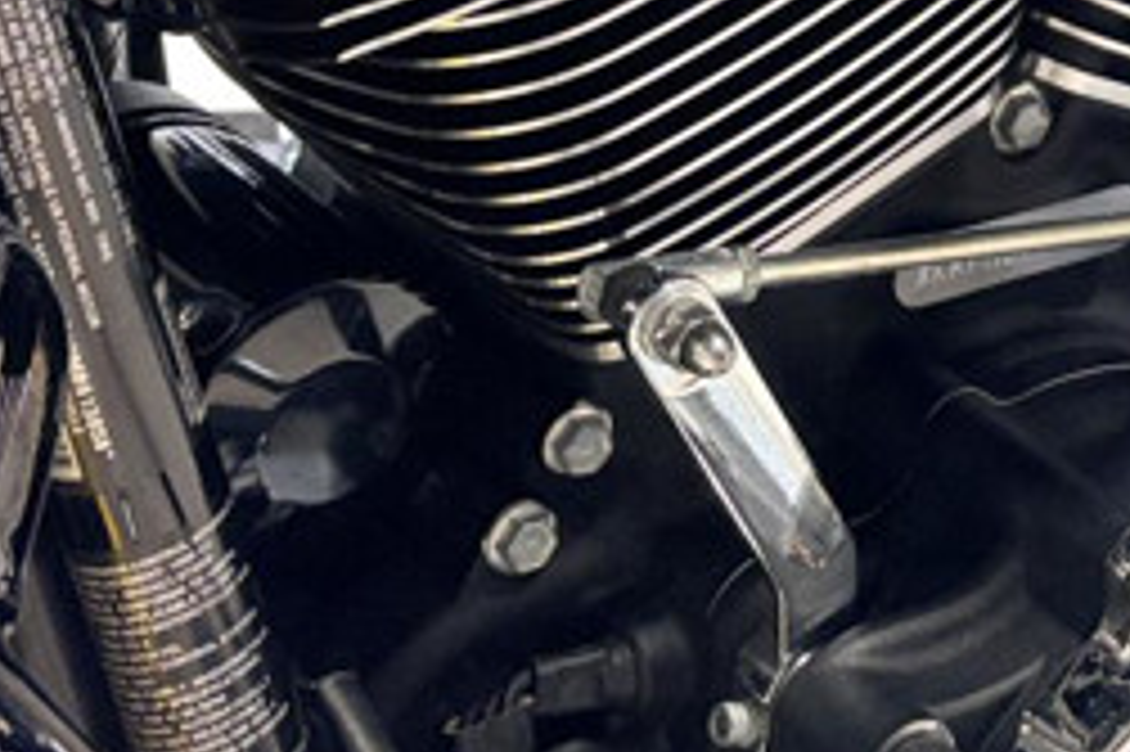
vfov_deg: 11.2
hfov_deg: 16.9
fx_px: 3607
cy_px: -504
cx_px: 1416
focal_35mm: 115
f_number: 1.6
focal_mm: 5.96
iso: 125
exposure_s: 1/120
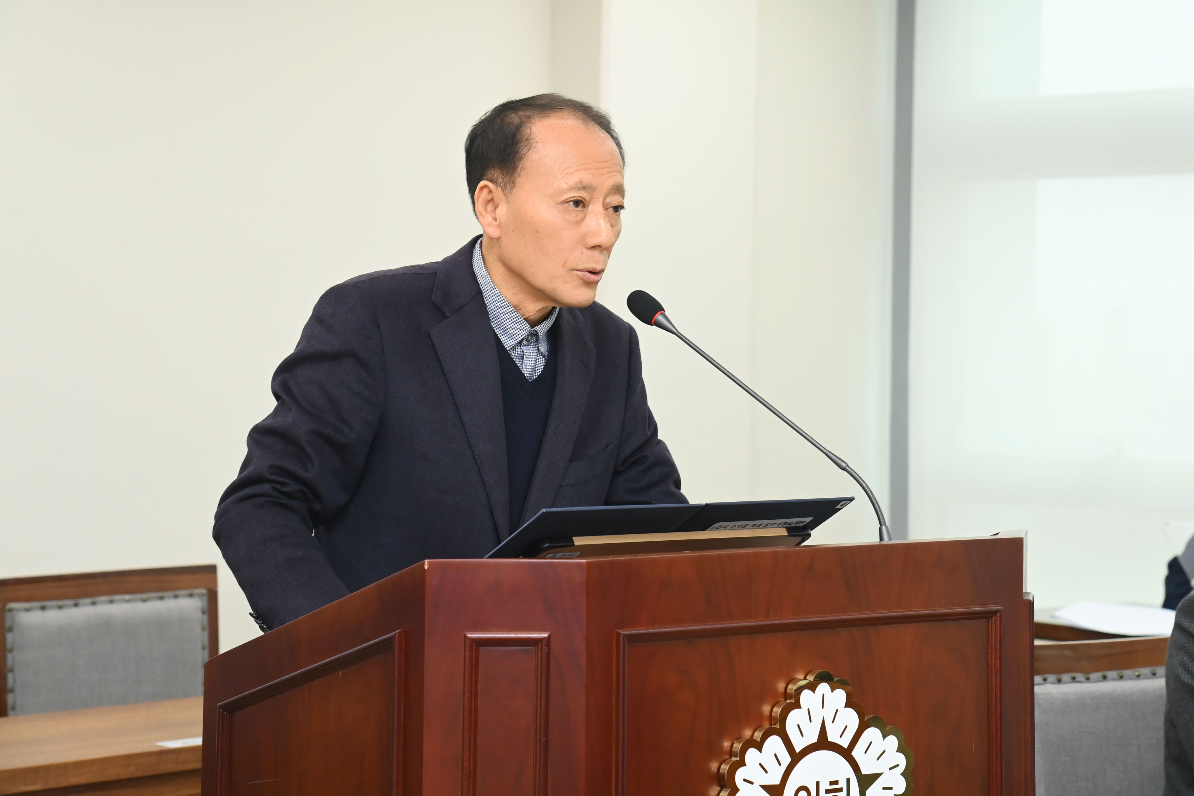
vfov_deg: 17.5
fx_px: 2587
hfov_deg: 26.0
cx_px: 597
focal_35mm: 78
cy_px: 398
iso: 2500
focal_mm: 78
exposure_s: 1/250
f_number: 6.3
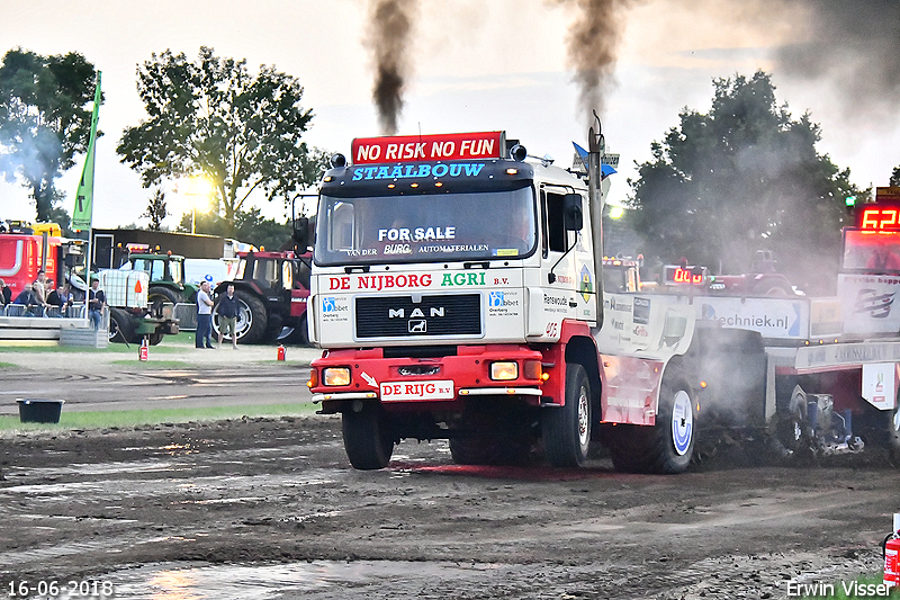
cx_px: 450
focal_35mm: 158
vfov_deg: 8.7
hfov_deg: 13.0
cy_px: 300
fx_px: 3936
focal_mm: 105
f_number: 5.6
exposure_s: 1/500
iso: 8000
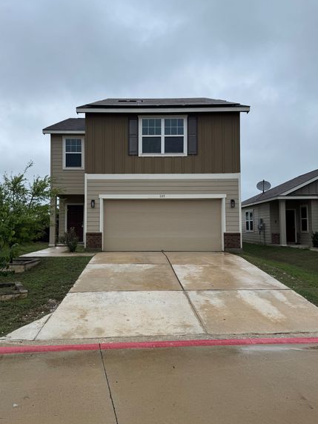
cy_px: 207
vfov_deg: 63.4
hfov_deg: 49.6
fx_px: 343
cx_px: 138
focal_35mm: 28
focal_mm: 6.76
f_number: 1.78
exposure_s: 1/2506
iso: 80
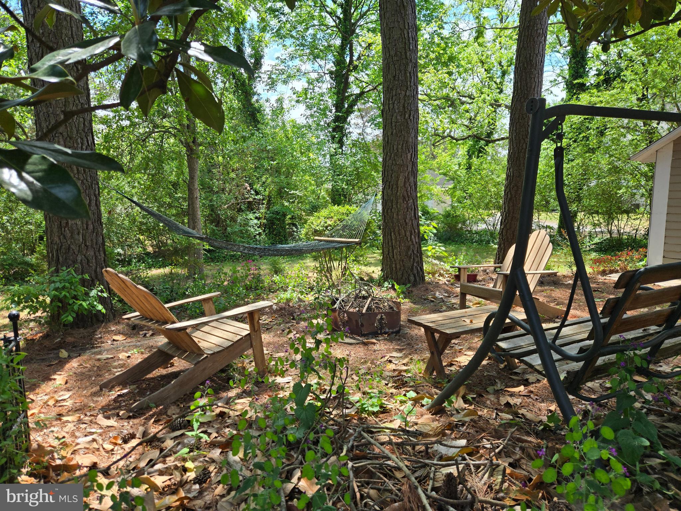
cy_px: 256
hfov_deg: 73.9
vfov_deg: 58.9
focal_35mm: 23
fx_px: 452
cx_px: 340
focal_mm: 5.4
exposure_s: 1/1794
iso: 80
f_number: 1.8
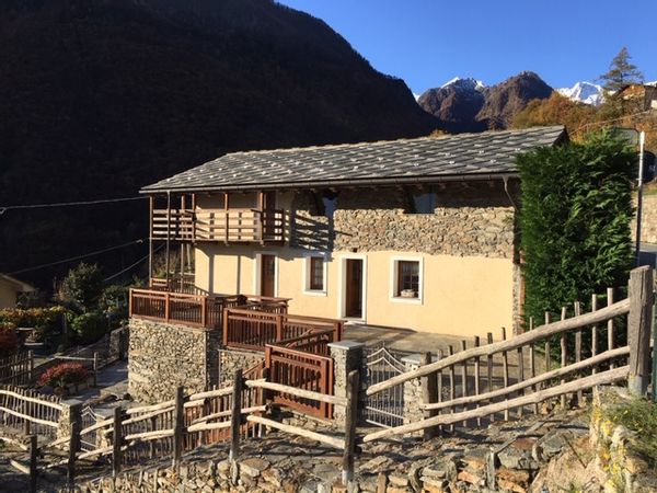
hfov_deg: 61.7
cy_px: 246
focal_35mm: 29
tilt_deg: -0.9
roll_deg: -1.2
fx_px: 550
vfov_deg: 48.2
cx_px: 328
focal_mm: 4.15
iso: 25
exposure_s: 1/1183
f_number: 2.2
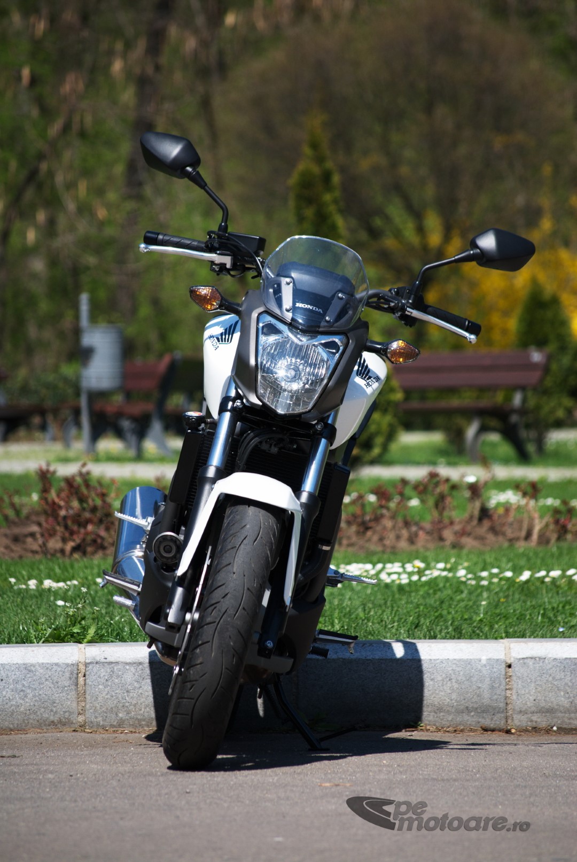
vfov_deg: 9.5
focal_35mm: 218
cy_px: 431
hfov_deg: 6.3
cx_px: 288
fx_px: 5213
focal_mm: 145
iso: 200
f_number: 5.3
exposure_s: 1/800
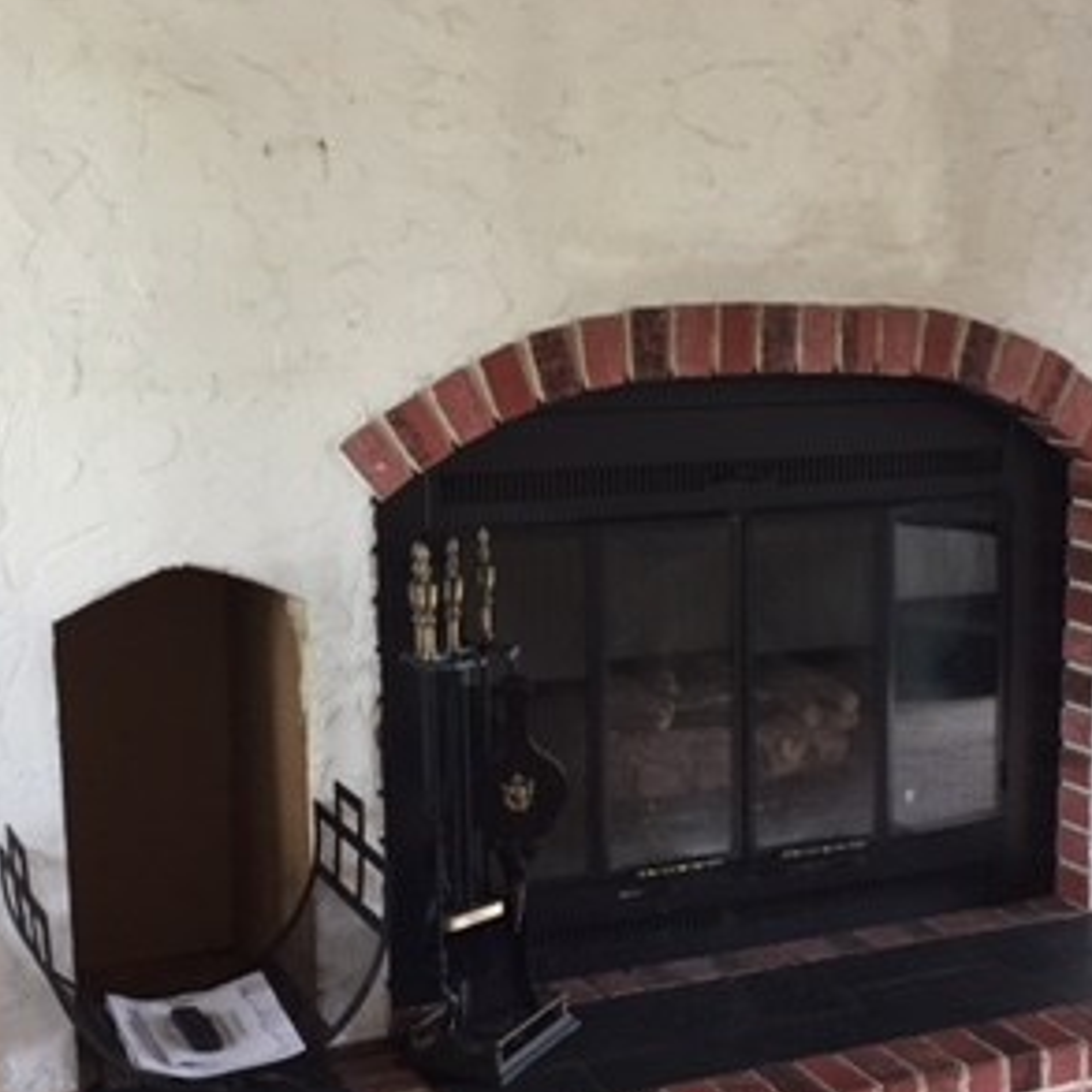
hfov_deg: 30.2
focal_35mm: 56
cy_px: 611
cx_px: 764
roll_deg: -0.4
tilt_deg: -10.7
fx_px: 1999
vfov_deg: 30.5
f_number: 2.2
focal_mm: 4.15
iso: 125
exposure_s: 1/30
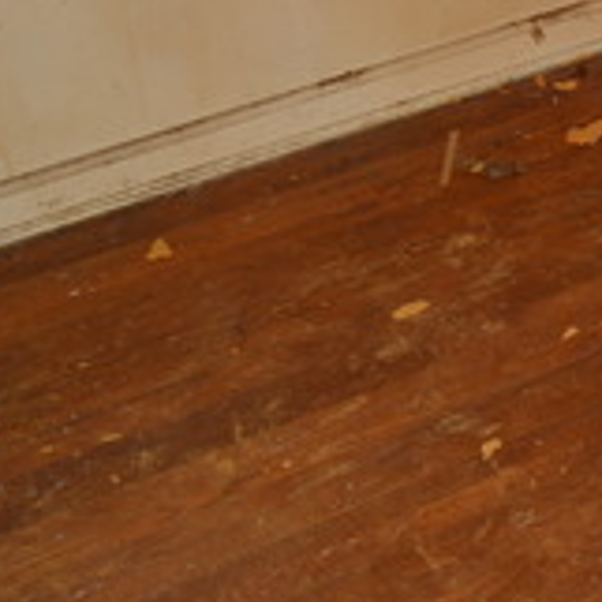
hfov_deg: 16.9
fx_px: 1790
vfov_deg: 18.1
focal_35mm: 91
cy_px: -129
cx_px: 965
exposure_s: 1/125
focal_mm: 18
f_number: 5.6
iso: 200
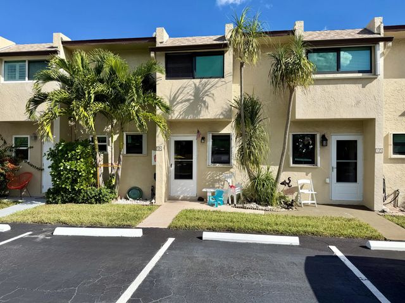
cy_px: 152
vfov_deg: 56.8
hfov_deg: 71.6
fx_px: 281
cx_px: 202
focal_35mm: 24
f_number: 1.78
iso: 80
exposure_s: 1/4673
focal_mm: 6.76
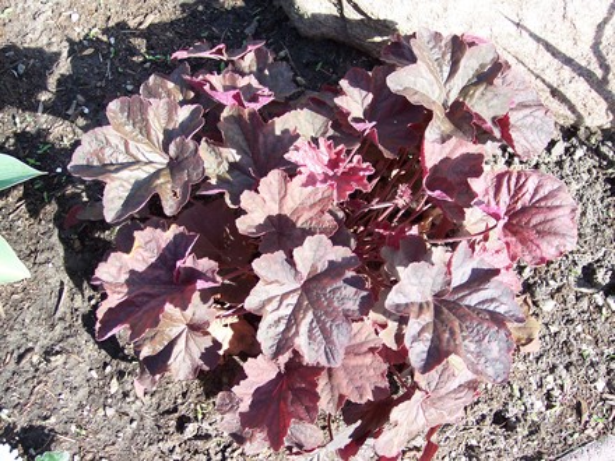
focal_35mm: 38
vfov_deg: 37.7
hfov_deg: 49.0
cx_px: 308
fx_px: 675
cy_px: 230
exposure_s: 1/350
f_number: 2.8
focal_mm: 8
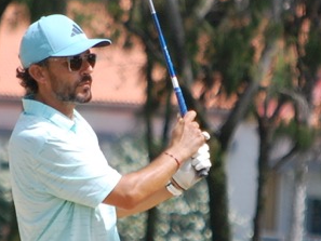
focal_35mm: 1087
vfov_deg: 1.4
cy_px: 167
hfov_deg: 1.8
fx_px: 10085
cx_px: 120
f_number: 5.6
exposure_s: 1/1000
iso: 400
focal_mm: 175
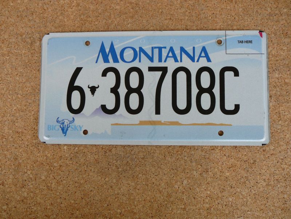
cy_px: 110
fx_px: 328
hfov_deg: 47.9
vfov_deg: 36.8
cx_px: 146
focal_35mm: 39
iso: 80
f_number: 3
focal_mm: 5.8
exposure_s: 1/100
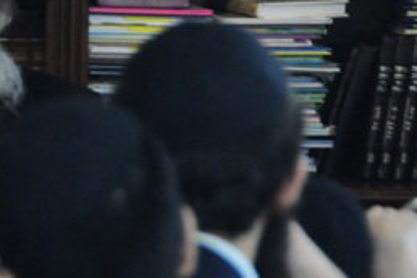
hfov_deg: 3.9
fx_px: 6197
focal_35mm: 535
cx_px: 24
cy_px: 147
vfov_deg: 2.6
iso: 2000
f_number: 5.3
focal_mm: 120
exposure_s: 1/80
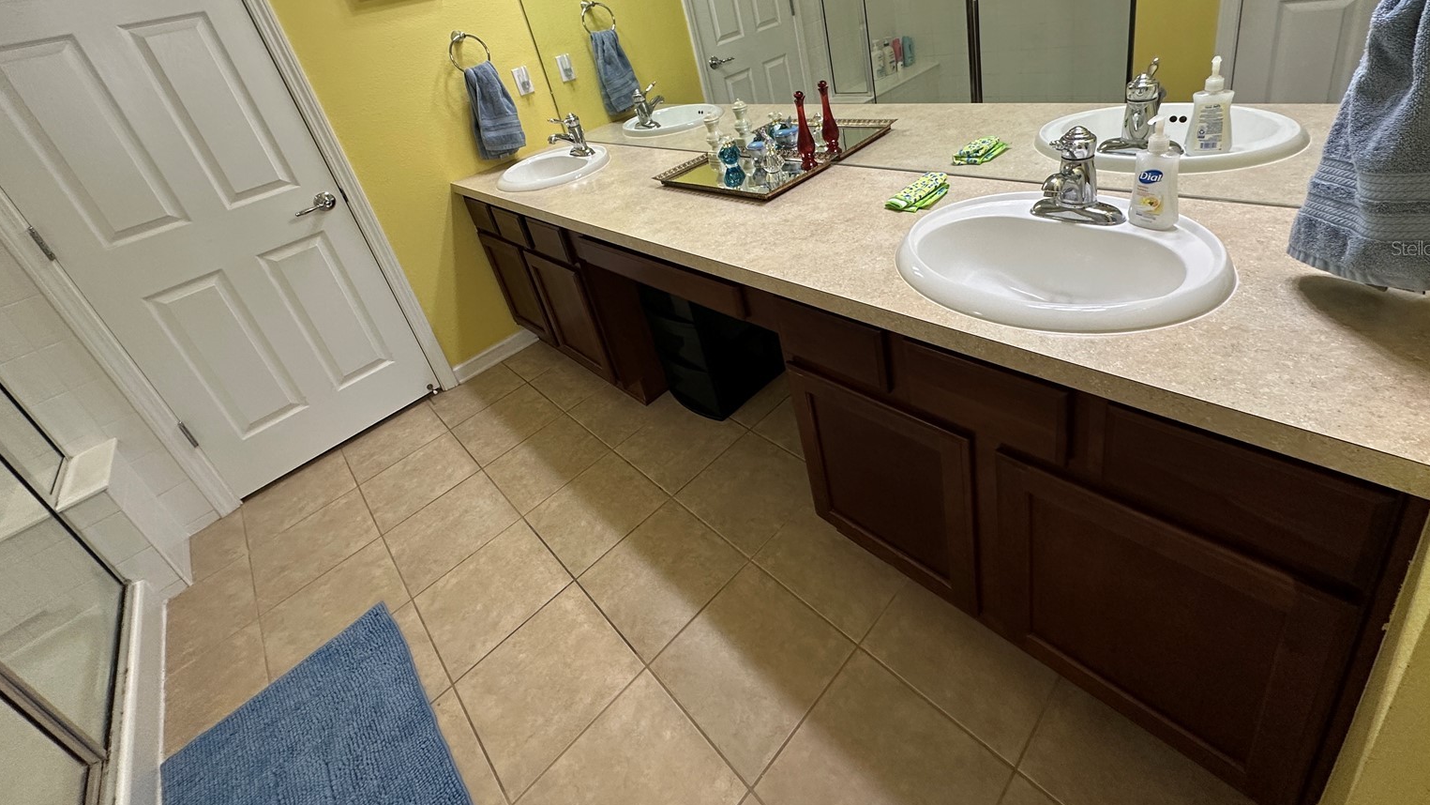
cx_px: 730
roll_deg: +11.9
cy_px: 248
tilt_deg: -24.1
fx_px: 607
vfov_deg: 64.7
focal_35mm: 16
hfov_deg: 99.4
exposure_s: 1/120
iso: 200
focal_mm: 2.22
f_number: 2.2
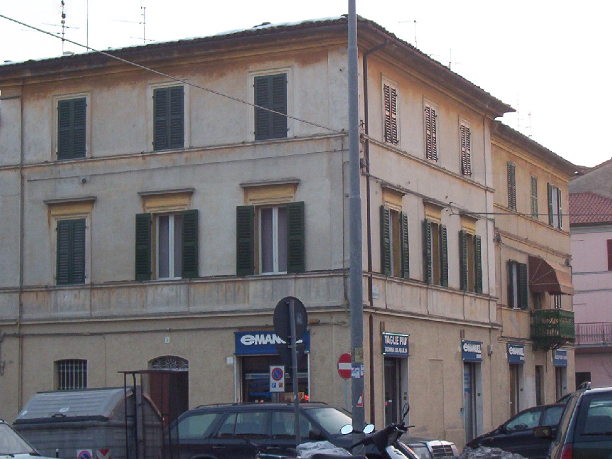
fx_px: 1397
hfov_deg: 24.7
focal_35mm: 79
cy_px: 205
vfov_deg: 18.7
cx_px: 308
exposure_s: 1/84.8
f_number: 3.54
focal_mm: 9.98
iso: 100
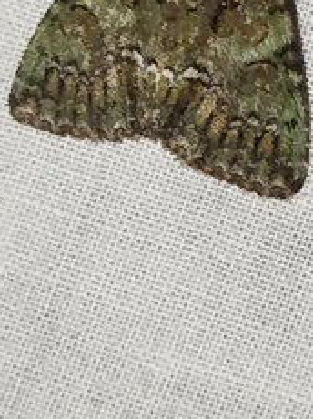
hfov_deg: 8.9
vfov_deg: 11.8
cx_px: 249
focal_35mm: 167
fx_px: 2017
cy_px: 109
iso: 125
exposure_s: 1/50
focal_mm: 5.31
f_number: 1.7
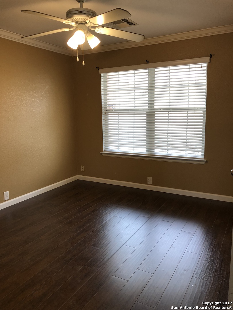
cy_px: 155
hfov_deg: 48.2
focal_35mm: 29
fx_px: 260
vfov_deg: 61.7
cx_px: 116
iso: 25
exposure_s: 1/40
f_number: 1.8
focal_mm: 3.99
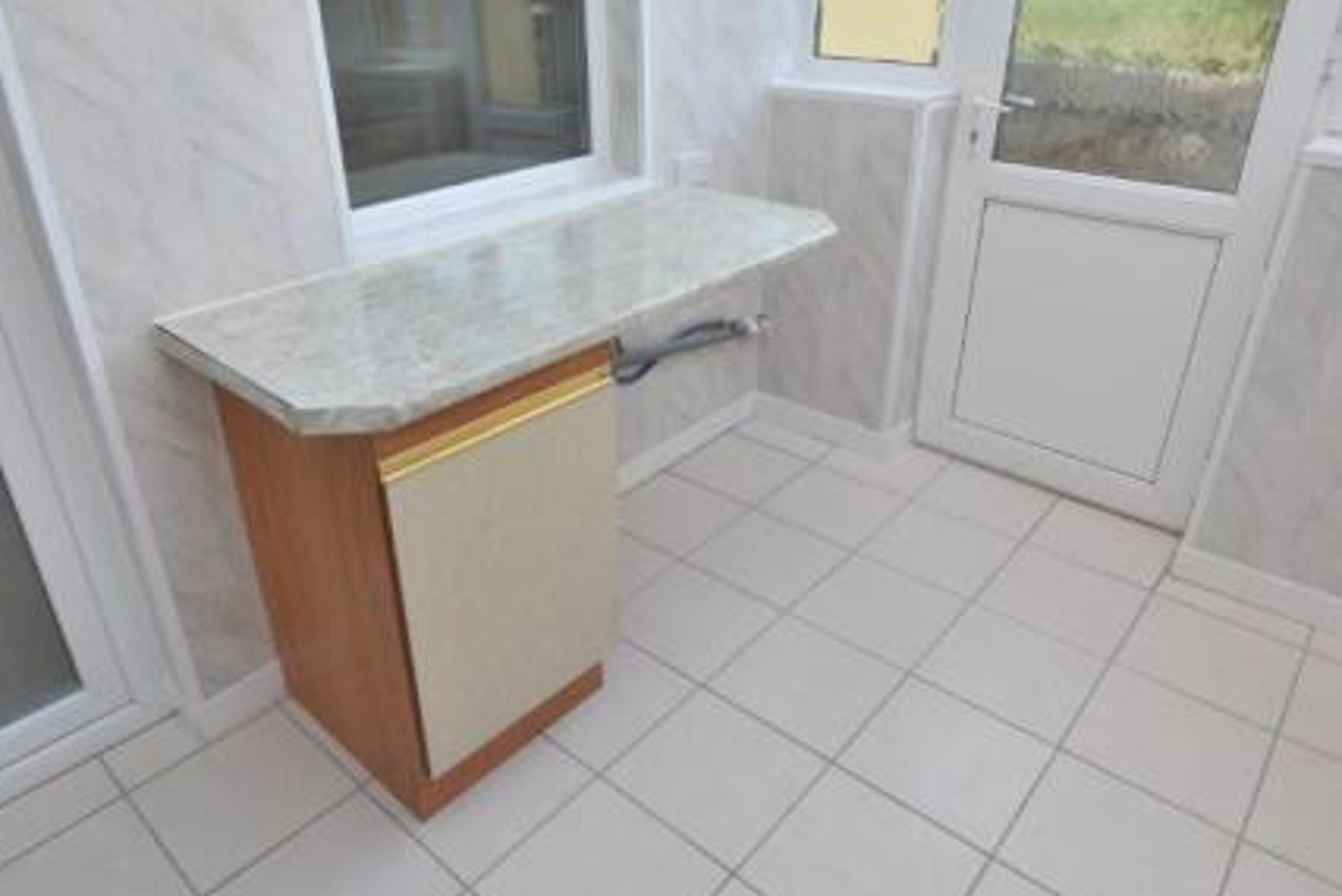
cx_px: 630
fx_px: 858
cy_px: 398
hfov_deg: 76.0
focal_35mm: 23
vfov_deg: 55.0
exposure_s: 1/160
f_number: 6.3
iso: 200
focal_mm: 10
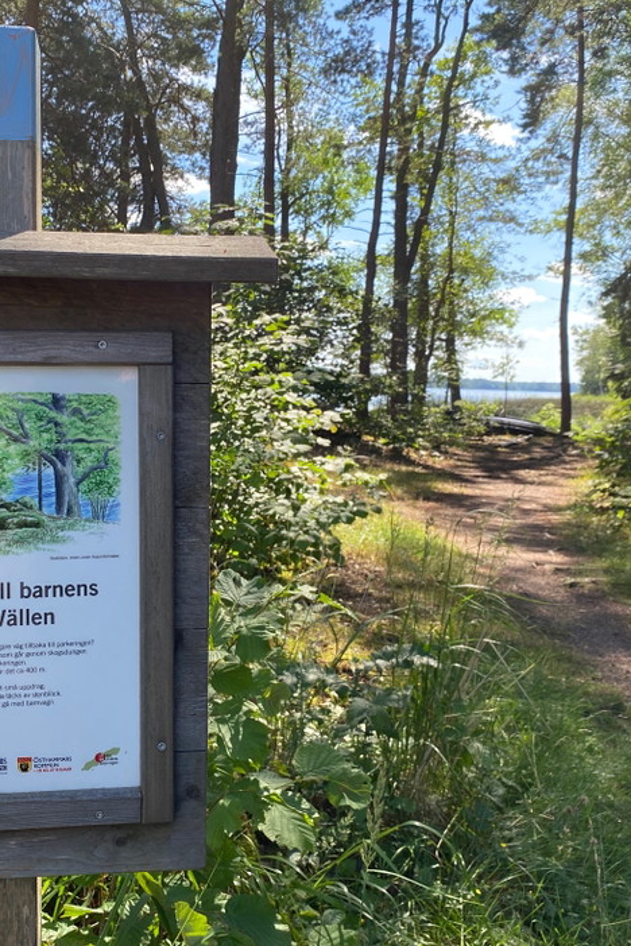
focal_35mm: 37
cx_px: 205
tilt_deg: -5.9
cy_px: 466
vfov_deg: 51.9
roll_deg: -1.4
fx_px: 973
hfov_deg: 35.6
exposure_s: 1/633
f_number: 1.8
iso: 32
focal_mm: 4.25
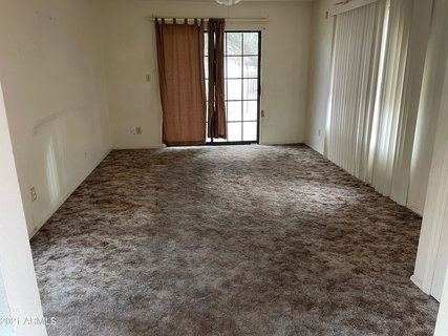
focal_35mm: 26
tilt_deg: -14.3
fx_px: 336
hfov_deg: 67.3
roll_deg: +0.9
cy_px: 168
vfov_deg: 53.0
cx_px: 224
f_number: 1.6
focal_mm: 4.2
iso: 250
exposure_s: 1/60
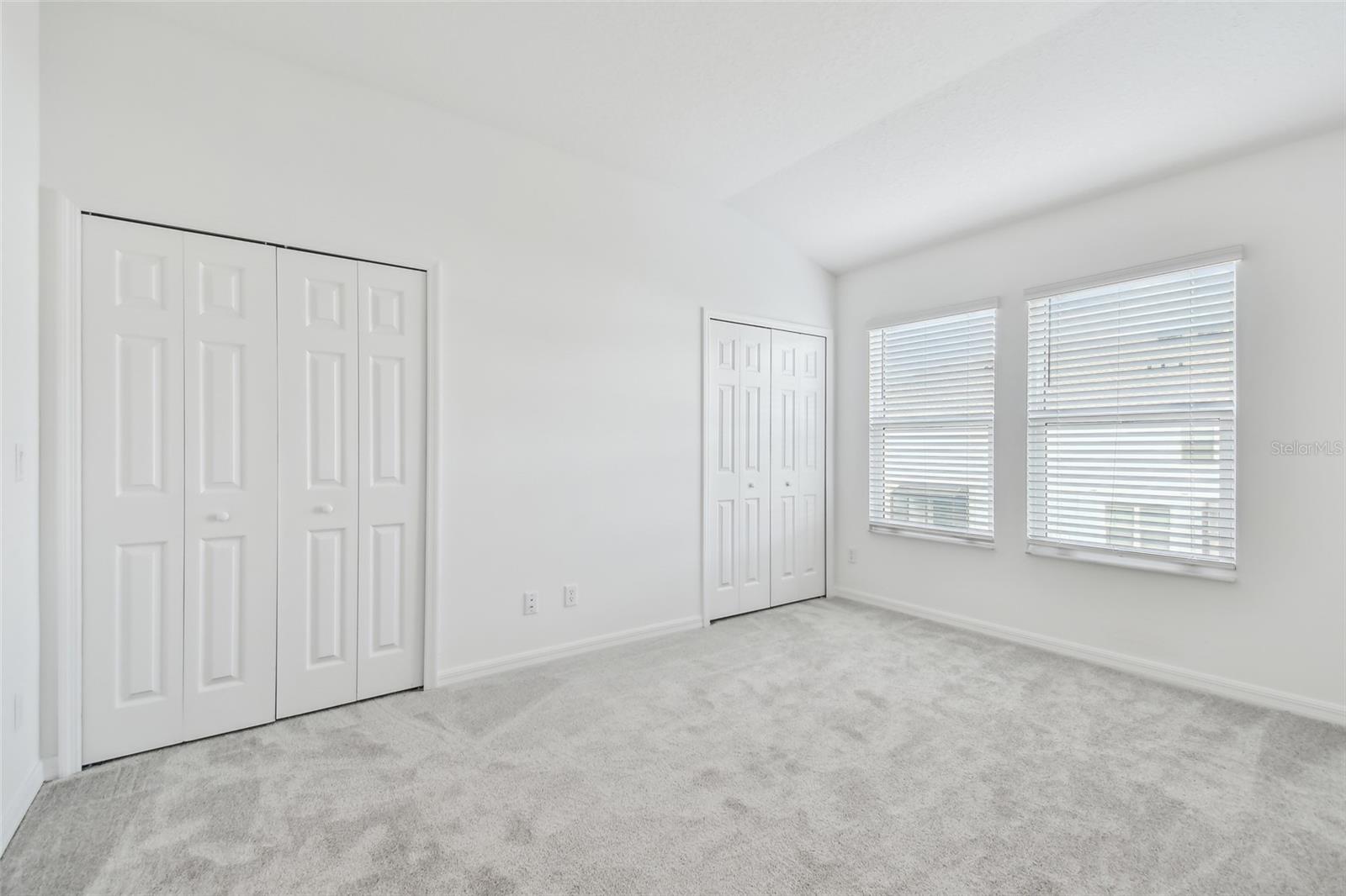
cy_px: 448
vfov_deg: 77.3
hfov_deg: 100.4
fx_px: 561
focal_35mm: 15
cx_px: 673
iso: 100
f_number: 7.1
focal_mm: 10
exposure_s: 1/6
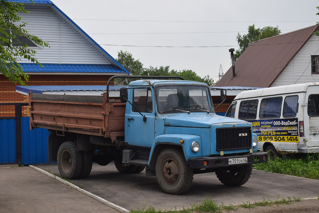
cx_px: 160
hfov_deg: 31.9
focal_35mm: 63
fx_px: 558
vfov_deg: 21.6
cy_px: 106
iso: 400
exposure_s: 1/800
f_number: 6.3
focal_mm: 42
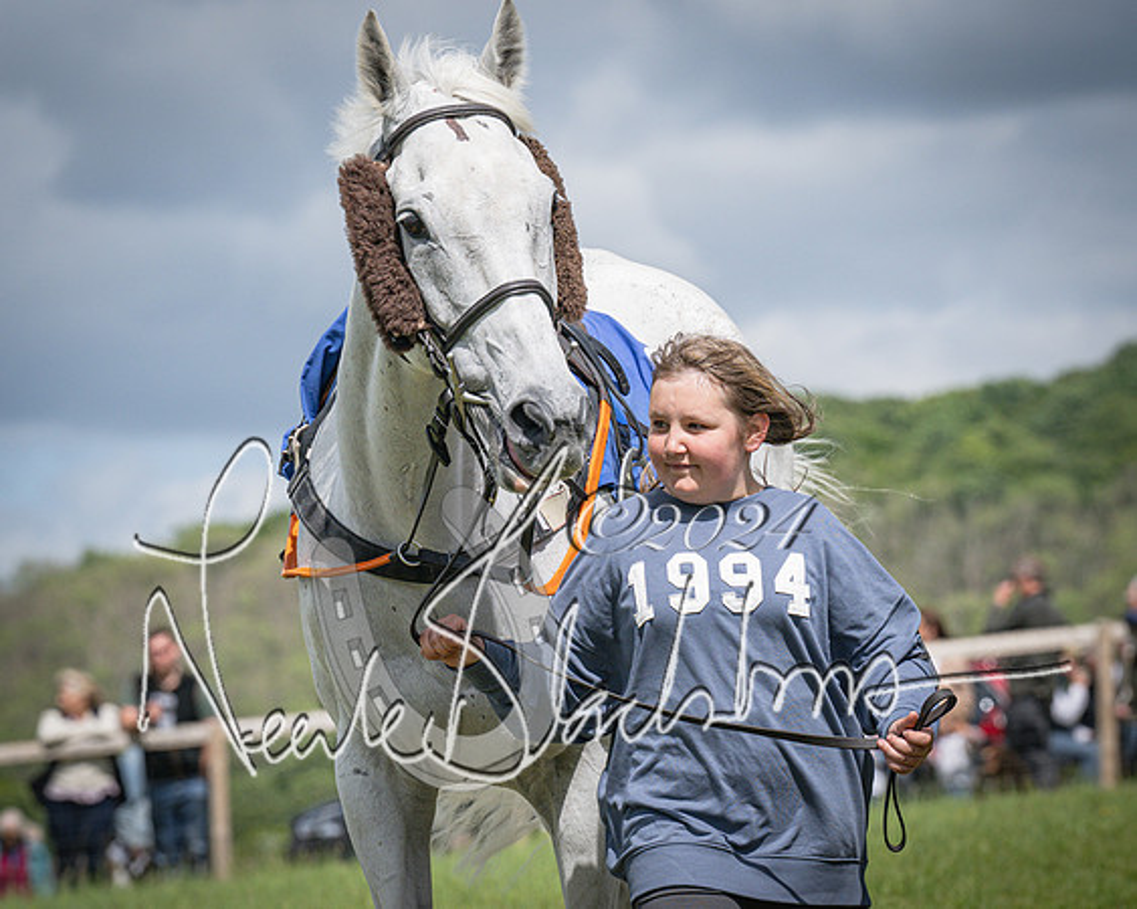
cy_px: 454
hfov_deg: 7.8
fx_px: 8305
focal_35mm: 247
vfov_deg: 6.3
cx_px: 524
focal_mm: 145
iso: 400
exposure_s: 1/3200
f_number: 5.6
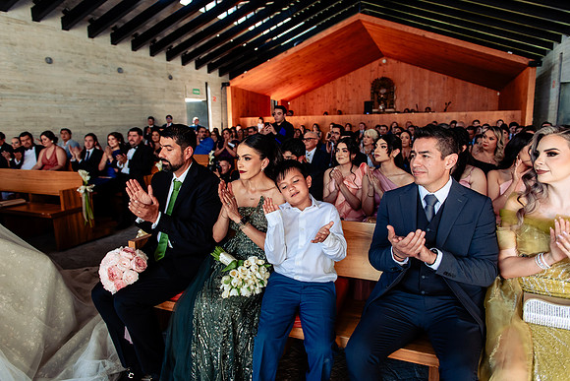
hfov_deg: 71.6
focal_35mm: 25
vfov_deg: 51.4
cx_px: 279
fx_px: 395
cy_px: 191
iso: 500
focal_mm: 24
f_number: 3.2
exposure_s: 1/400
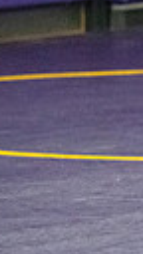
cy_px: 146
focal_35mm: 640
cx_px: 546
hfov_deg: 1.9
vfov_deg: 3.4
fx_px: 4314
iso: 6400
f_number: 4.5
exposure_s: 1/640
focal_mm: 135
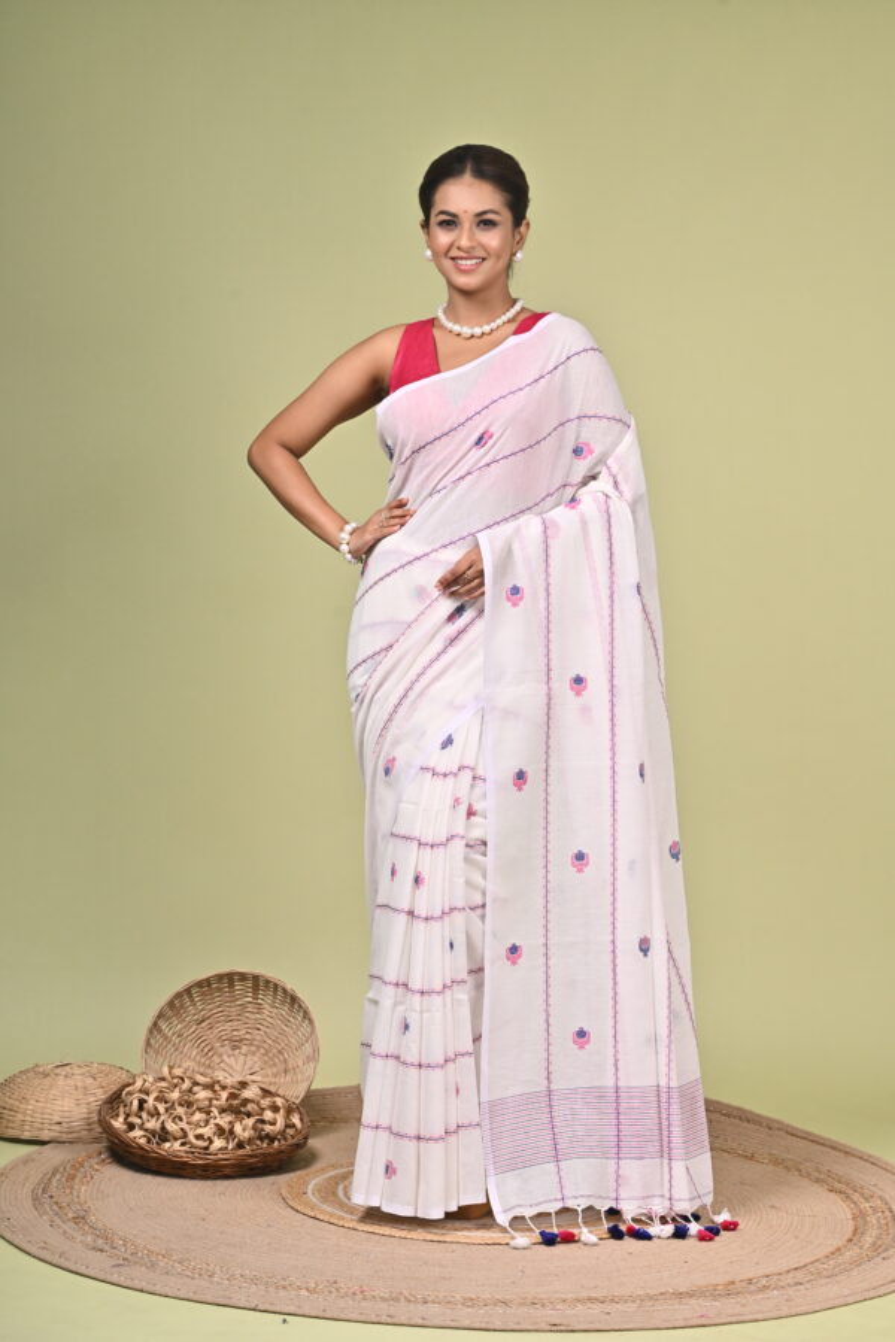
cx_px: 448
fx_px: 3170
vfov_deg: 23.9
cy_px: 671
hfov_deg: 16.1
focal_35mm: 85
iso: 400
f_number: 8
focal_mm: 85
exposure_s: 1/160
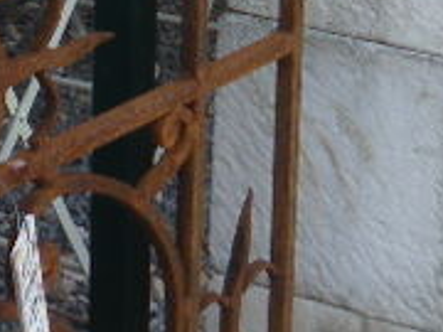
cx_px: -170
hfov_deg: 9.7
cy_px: -585
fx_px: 2560
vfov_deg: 6.8
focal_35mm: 200
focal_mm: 6.3
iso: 64
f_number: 3.5
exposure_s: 1/80
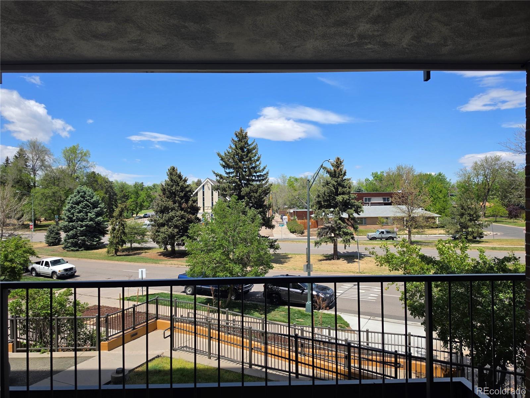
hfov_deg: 73.9
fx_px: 352
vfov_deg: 58.9
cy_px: 199
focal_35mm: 23
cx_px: 265
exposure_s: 1/5775
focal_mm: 6.5
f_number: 1.4
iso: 64
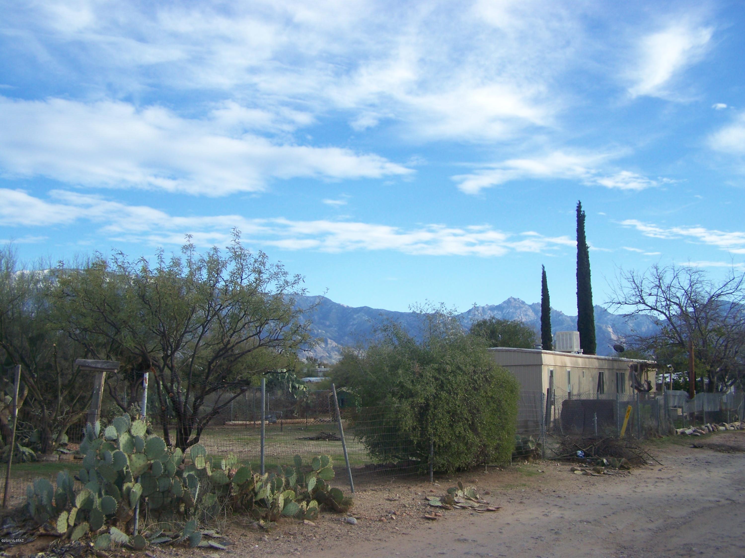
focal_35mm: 38
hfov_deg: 49.0
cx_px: 372
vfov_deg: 37.7
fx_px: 818
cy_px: 279
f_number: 2.8
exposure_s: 1/400
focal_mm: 6.3
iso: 64
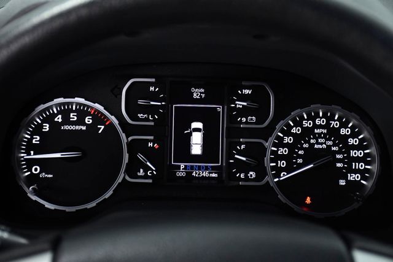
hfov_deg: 28.1
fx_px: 786
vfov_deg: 18.9
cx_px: 196
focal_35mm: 72
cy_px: 131
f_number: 4.5
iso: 2500
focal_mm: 48
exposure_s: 1/160
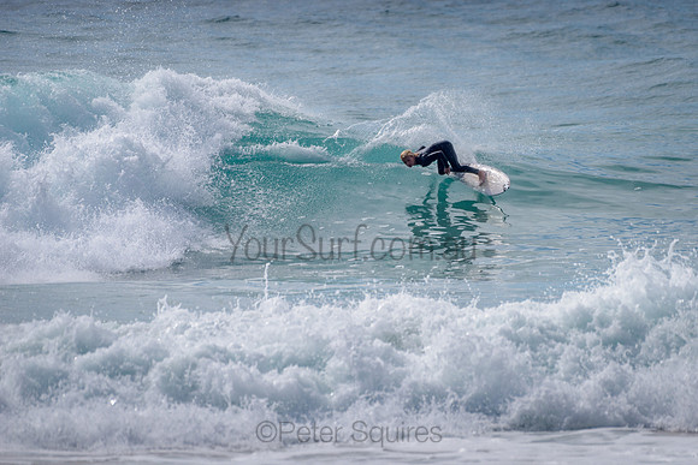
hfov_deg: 3.4
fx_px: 11891
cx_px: 425
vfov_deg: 2.2
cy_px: 180
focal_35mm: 613
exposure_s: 1/2000
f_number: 5.6
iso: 100
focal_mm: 500
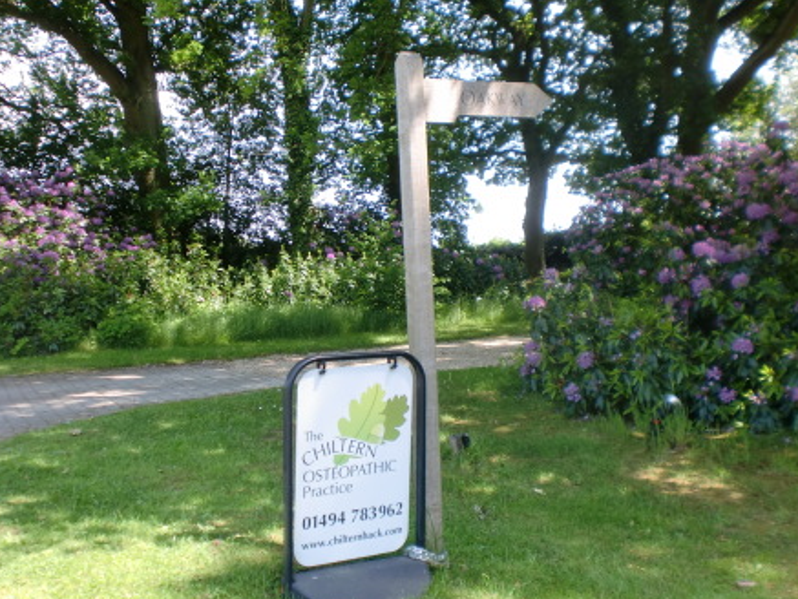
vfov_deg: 35.1
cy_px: 316
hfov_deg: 45.7
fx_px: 945
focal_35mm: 41
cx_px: 380
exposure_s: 1/125
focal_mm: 6.3
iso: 64
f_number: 3.1
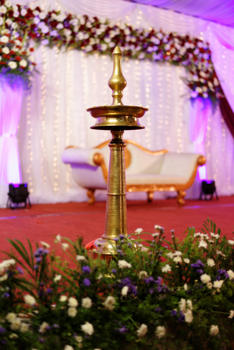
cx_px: 117
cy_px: 175
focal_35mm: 50
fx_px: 487
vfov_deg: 39.6
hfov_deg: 27.0
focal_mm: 50
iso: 200
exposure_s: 1/320
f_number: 1.8
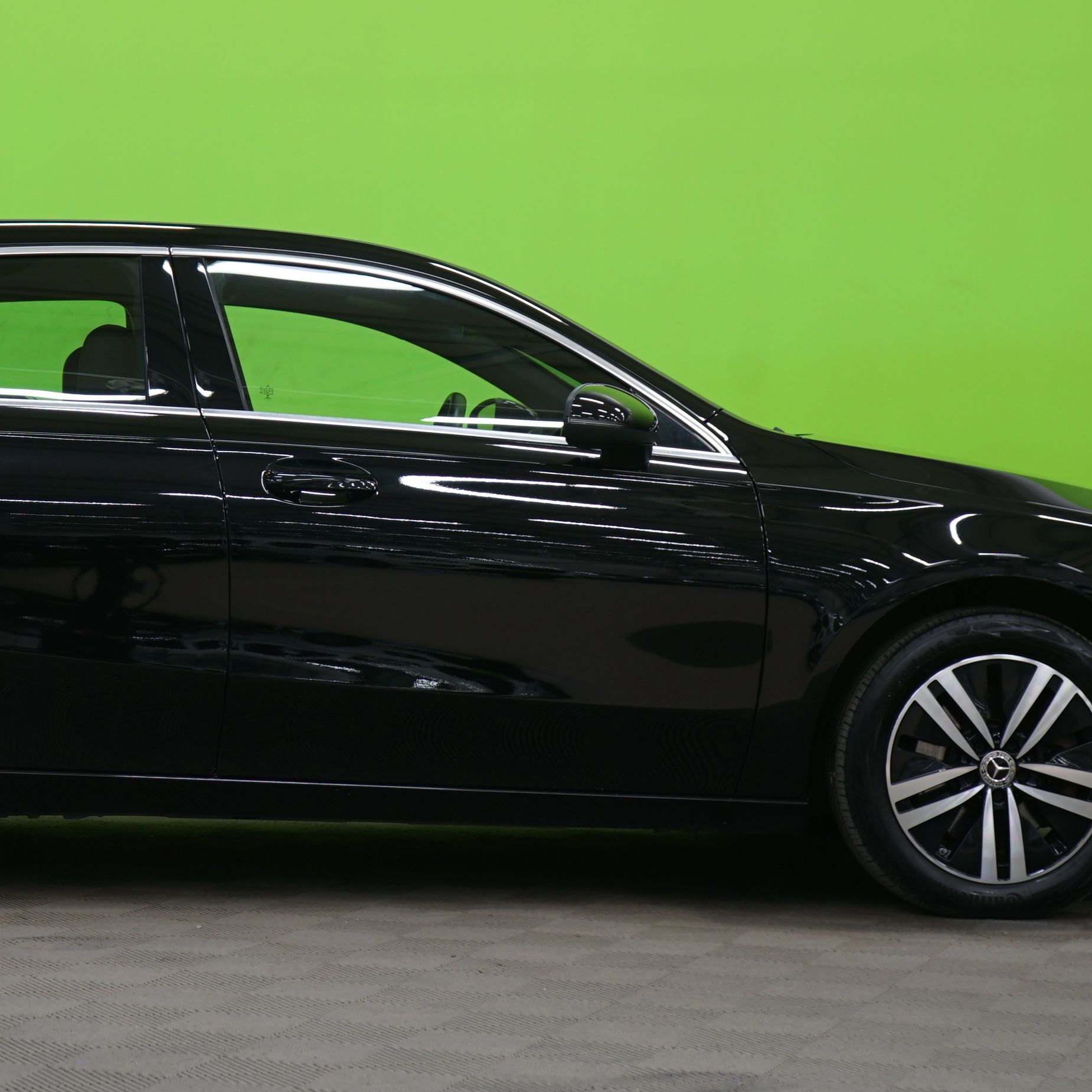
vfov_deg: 18.4
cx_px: 331
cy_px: 359
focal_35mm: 94
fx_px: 3355
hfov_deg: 18.4
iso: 400
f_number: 4.5
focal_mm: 52
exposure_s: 1/10
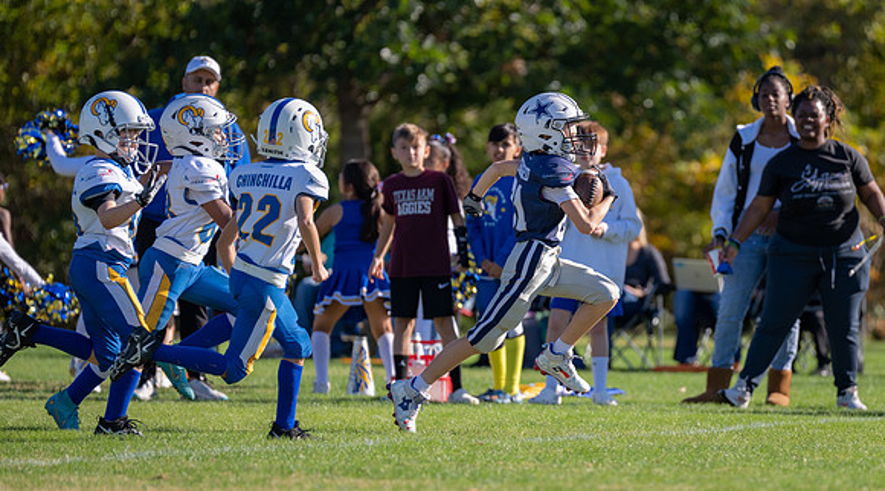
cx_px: 617
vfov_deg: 3.9
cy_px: 276
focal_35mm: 311
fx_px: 7286
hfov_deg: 6.9
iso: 100
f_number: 2.8
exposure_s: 1/2000
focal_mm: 200
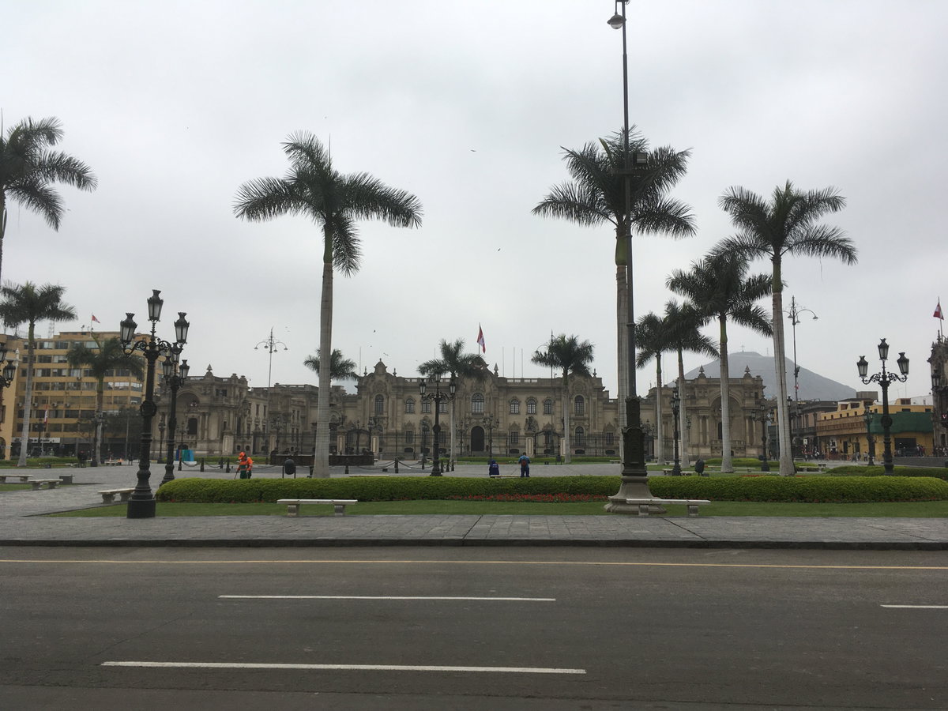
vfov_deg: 48.2
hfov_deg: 61.7
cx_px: 474
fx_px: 794
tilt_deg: +4.8
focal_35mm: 29
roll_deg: +0.1
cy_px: 356
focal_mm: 4.15
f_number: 2.2
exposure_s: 1/1538
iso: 25
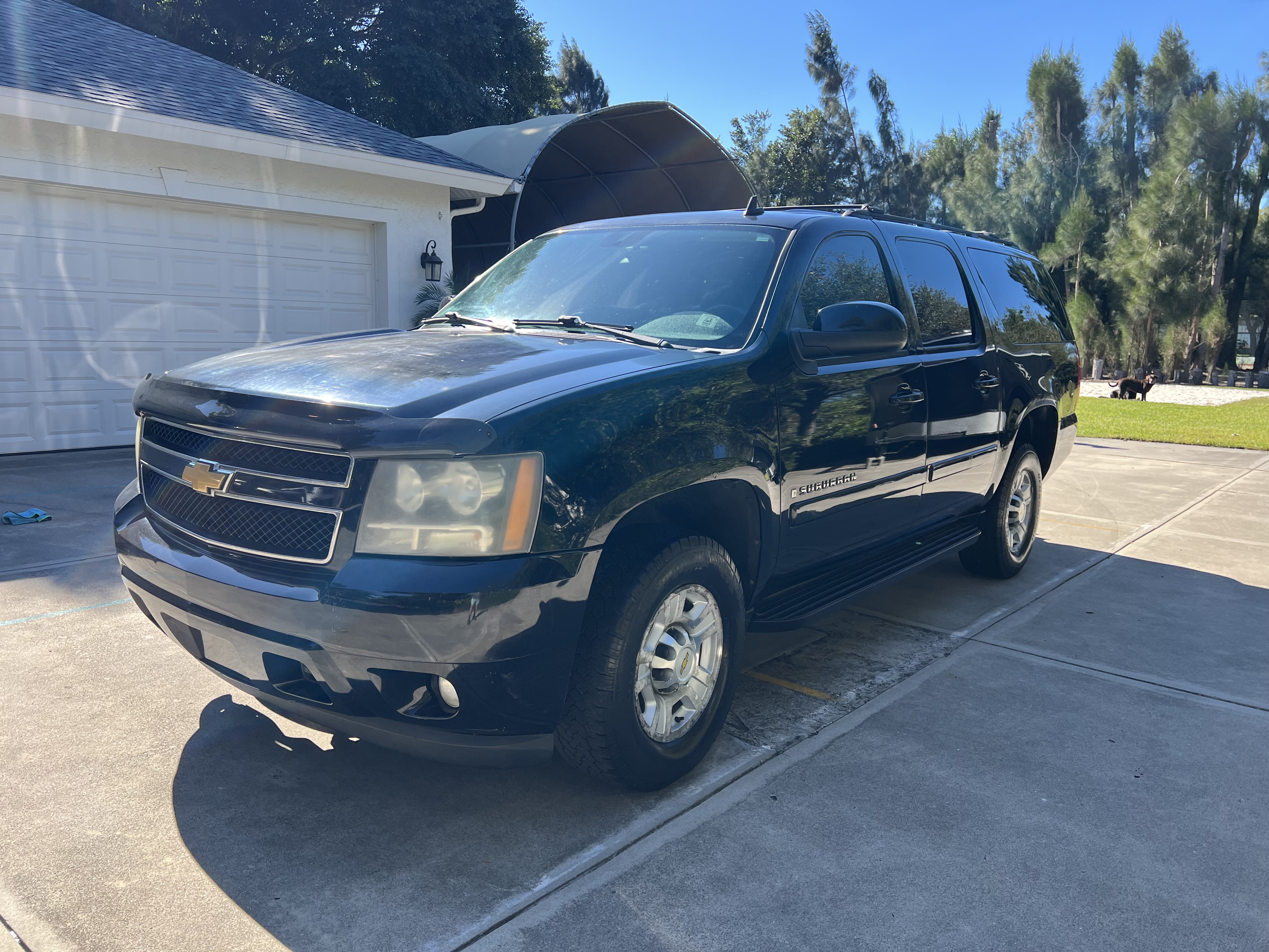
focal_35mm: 26
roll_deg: +0.0
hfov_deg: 67.3
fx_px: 953
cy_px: 476
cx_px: 634
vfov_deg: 53.1
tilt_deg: -6.6
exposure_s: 1/965
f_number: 1.5
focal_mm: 5.7
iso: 50
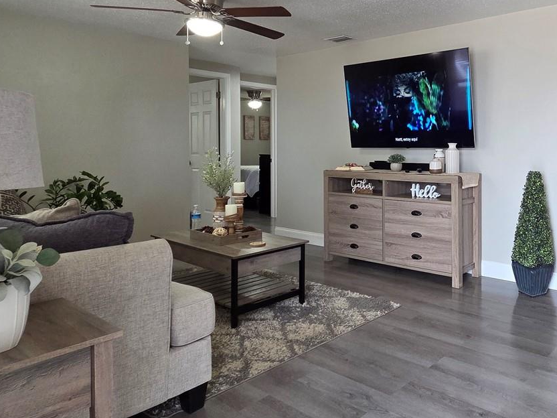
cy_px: 149
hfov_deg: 63.6
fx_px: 402
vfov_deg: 54.1
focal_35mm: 25
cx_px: 443
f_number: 2.2
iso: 250
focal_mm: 2.2
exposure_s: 1/120
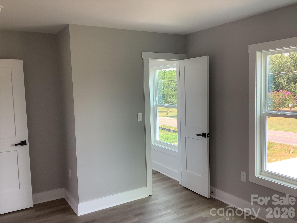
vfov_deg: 45.4
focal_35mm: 31
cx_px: 148
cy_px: 112
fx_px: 266
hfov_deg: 58.4
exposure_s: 1/120
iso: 50
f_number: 2.4
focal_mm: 3.3
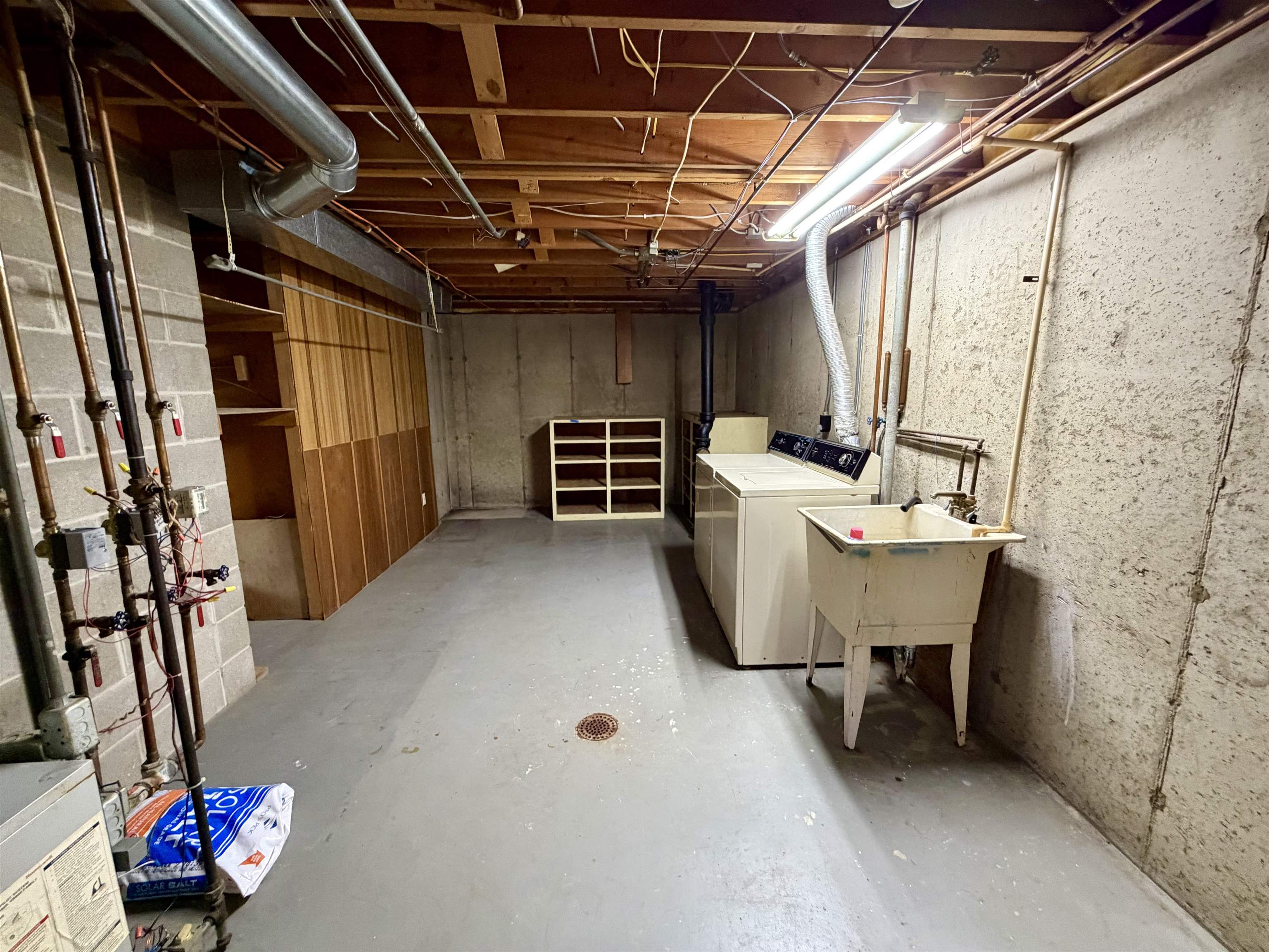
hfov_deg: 102.1
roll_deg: +1.7
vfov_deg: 85.7
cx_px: 634
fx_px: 513
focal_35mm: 14
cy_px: 476
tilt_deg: -9.5
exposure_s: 1/60
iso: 400
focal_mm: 2.22
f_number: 2.2
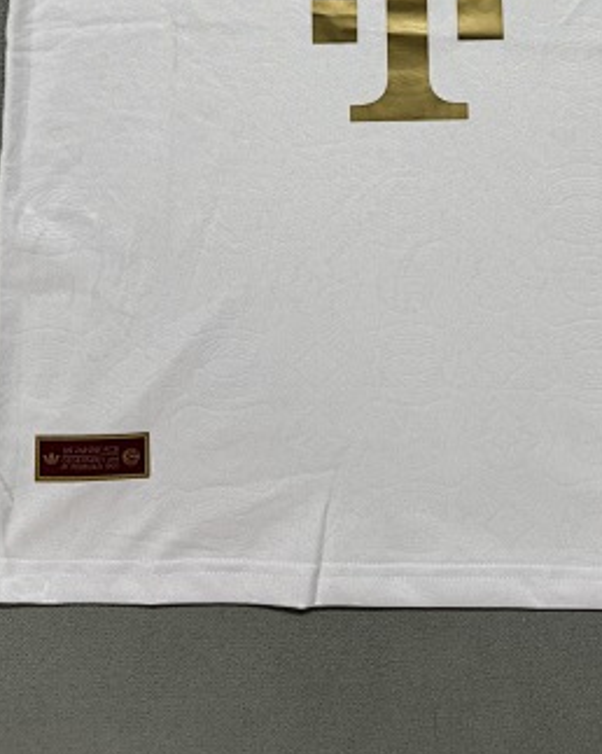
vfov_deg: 29.0
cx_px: 413
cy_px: -98
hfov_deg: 26.0
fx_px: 1293
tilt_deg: -80.5
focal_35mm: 58
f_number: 1.78
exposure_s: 1/99
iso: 200
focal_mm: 6.76
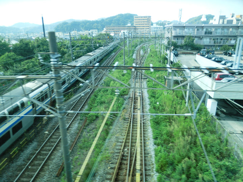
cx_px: 122
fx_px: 197
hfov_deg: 63.4
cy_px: 91
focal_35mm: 28
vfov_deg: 49.7
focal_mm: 5
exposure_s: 1/125
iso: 100
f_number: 3
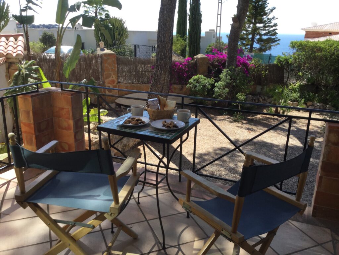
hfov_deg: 58.4
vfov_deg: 45.4
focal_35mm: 31
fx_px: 304
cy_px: 128
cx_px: 170
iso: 25
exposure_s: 1/586
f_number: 2.4
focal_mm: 3.3
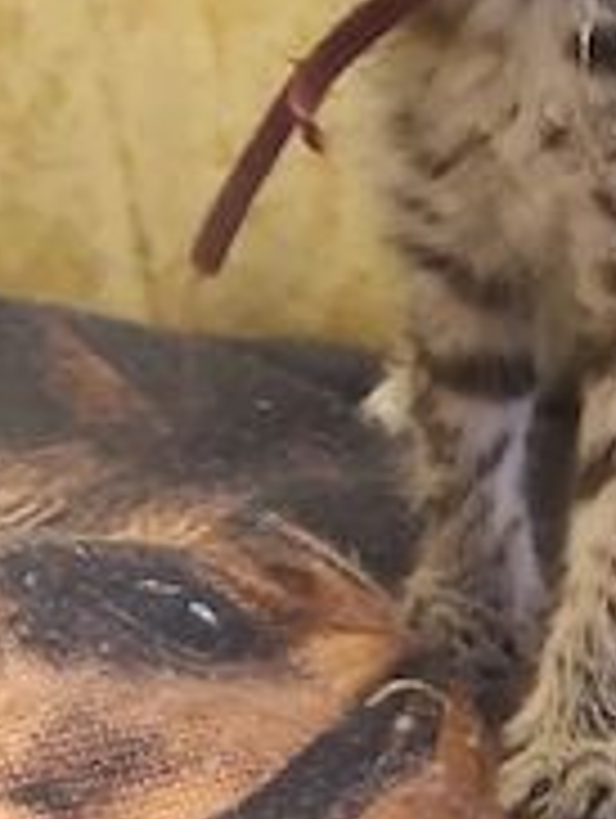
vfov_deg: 18.9
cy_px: -4
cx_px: 603
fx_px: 2391
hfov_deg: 14.5
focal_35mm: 101
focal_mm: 6.19
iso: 3200
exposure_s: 1/28
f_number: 1.65
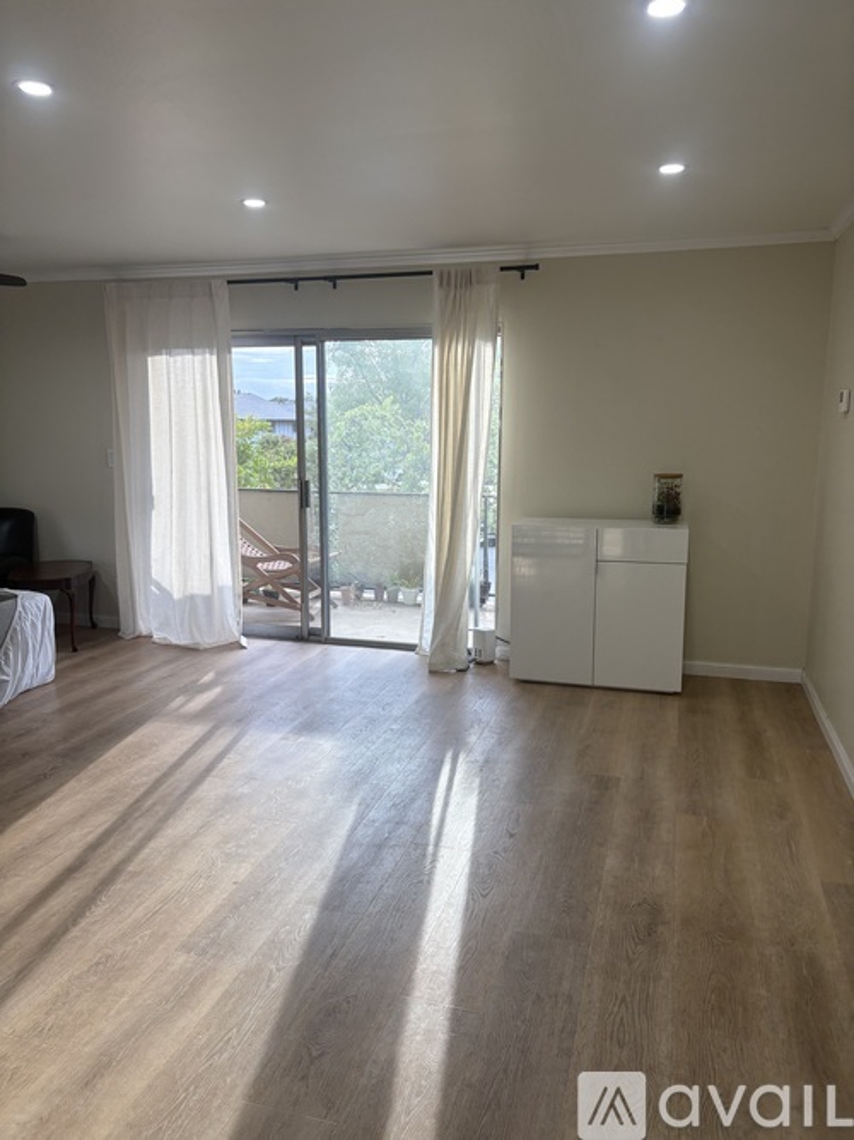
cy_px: 570
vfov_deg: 67.3
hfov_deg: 53.0
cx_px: 427
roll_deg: -1.2
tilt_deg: -8.4
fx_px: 856
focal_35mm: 26
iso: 64
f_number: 1.6
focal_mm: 5.96
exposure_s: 1/168
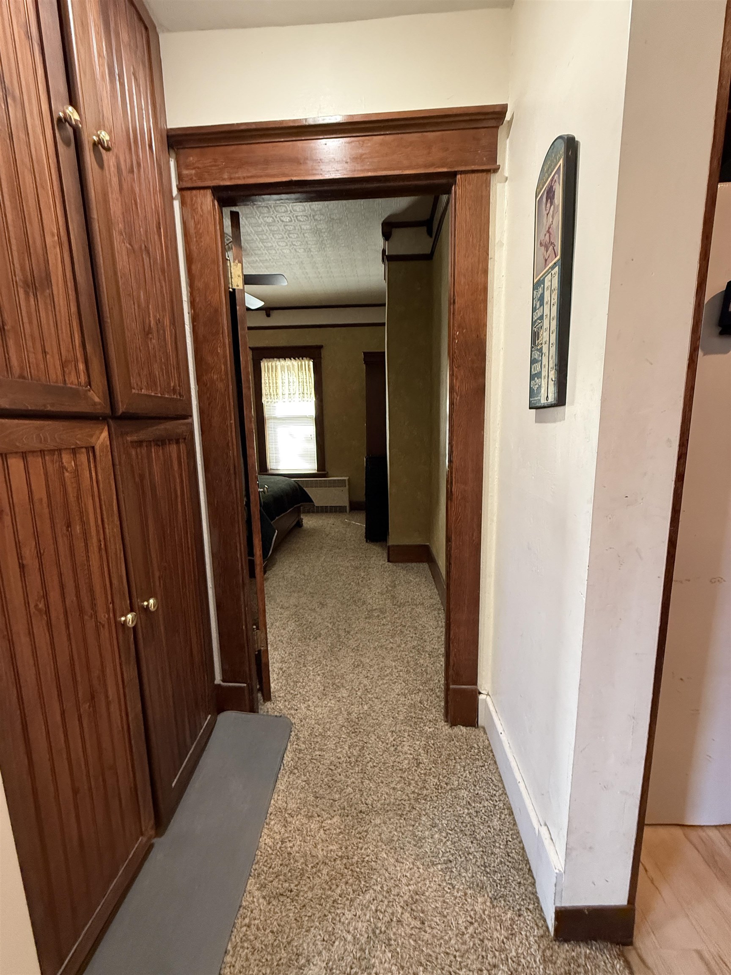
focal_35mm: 14
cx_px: 366
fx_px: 394
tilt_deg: -9.6
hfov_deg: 85.7
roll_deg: +1.1
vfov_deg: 102.1
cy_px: 488
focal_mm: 2.22
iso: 640
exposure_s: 1/60
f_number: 2.2
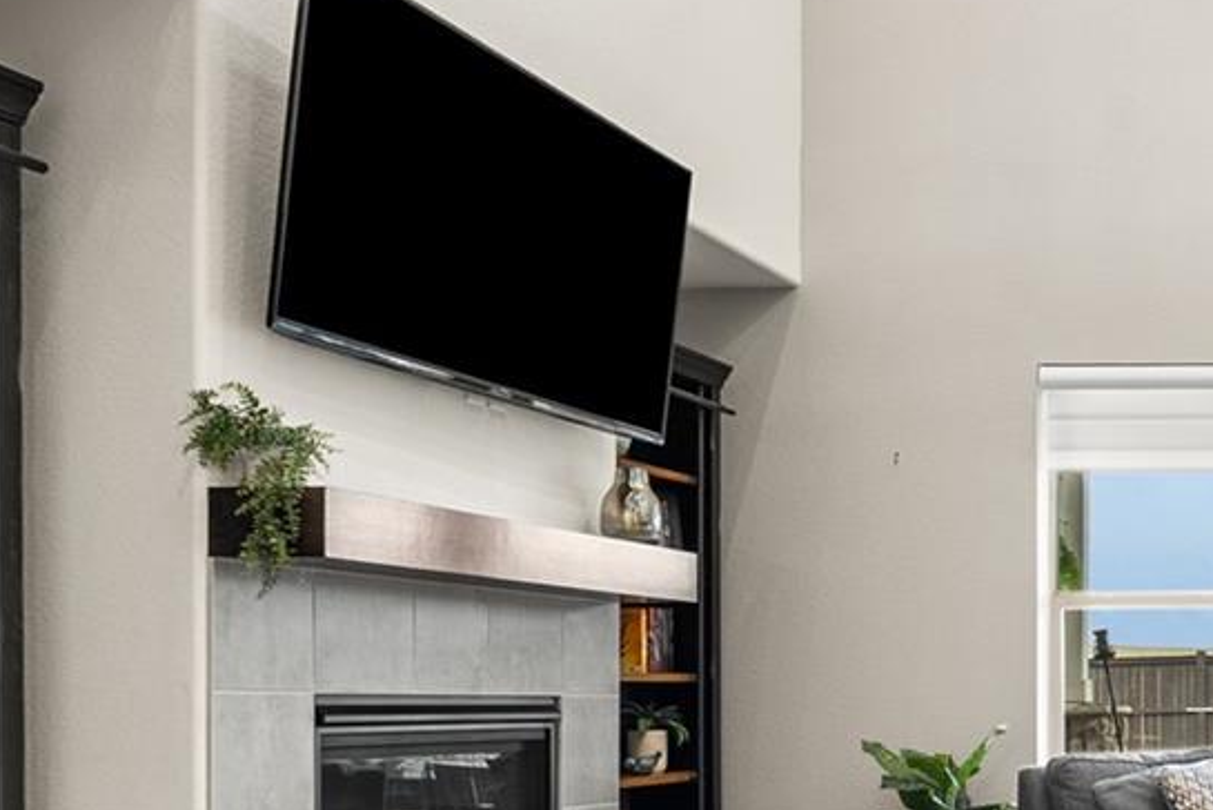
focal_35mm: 47
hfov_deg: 32.8
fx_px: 1584
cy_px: 729
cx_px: 1522
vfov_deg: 27.6
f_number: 8
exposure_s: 1.3
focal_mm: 16
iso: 200
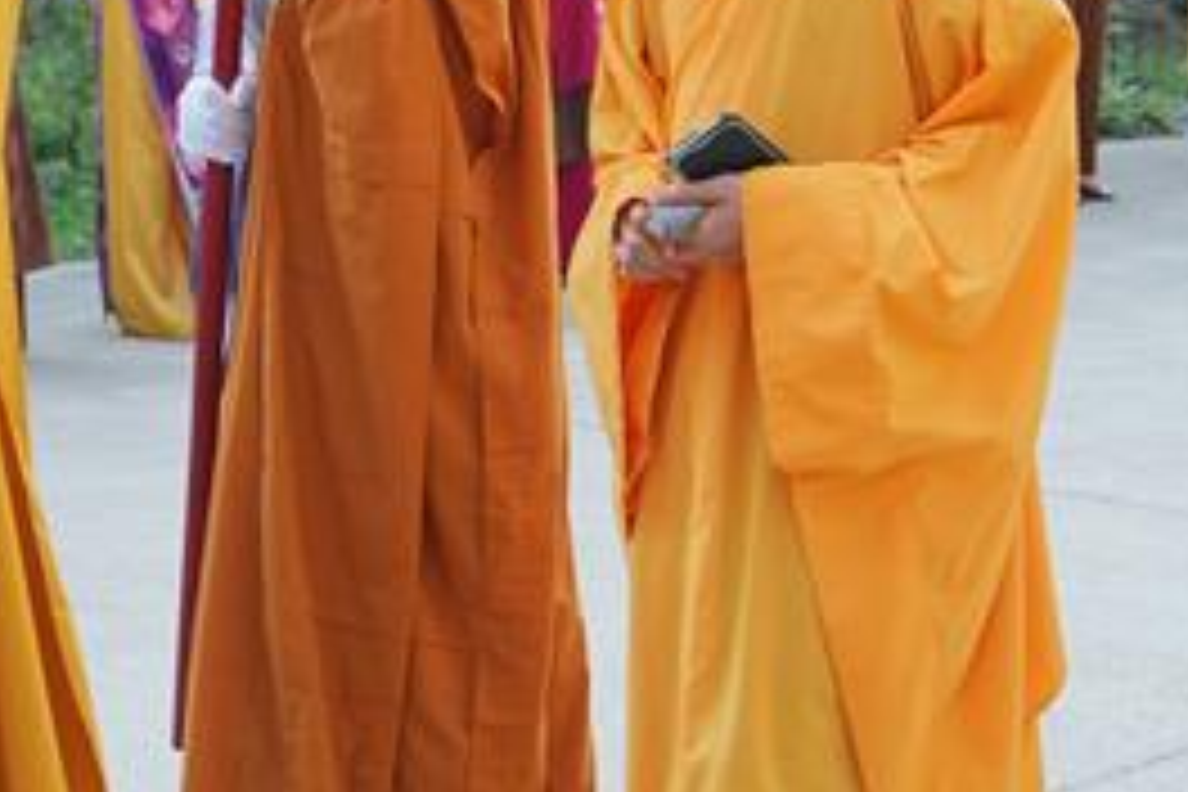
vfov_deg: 11.5
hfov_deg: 17.2
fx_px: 3894
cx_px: 176
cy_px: 76
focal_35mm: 118
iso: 100
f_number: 3.5
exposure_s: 1/160
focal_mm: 26
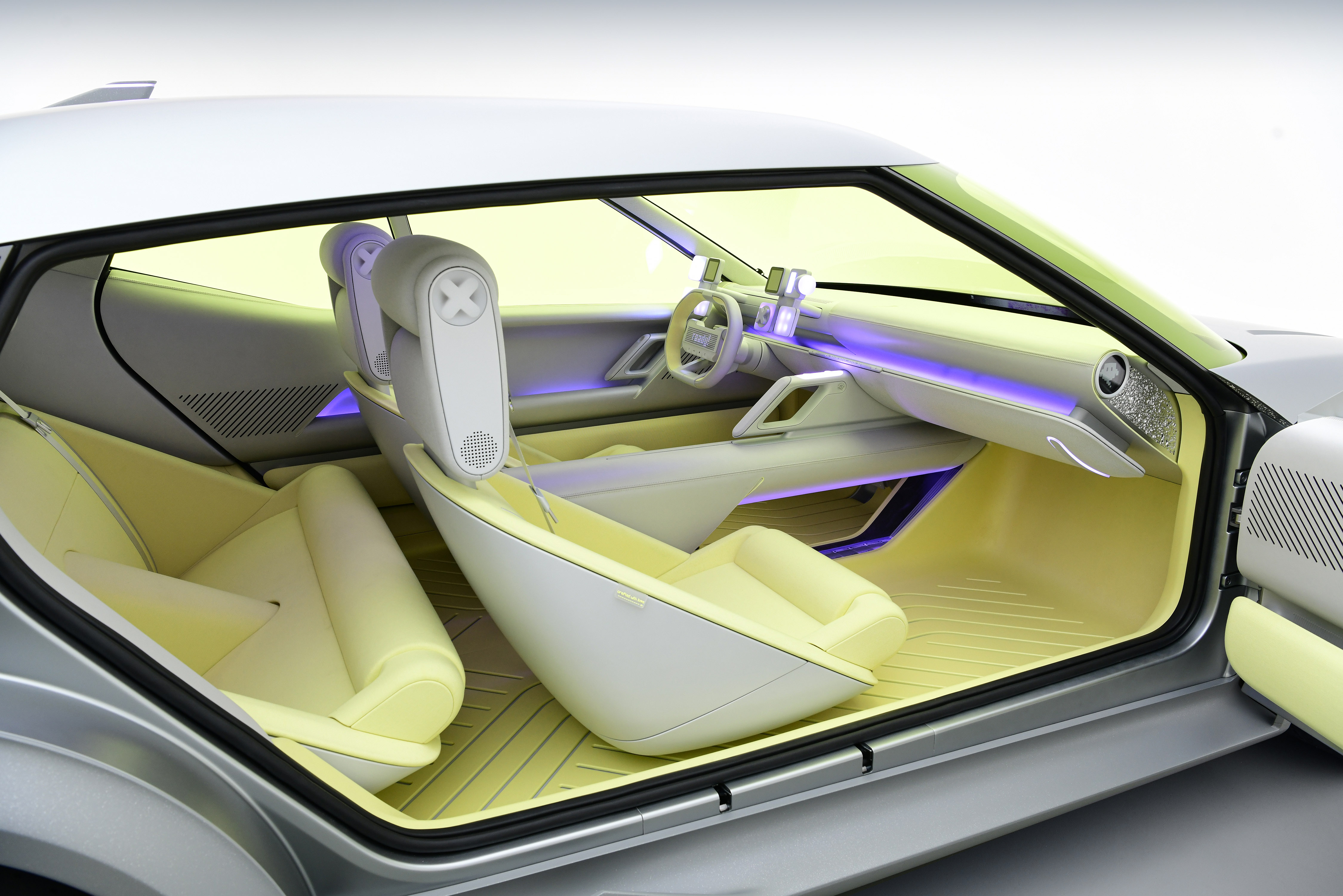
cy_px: 448
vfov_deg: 49.6
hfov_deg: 69.4
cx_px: 672
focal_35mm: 26
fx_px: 970
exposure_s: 1/80
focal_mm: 26
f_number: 8
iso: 800
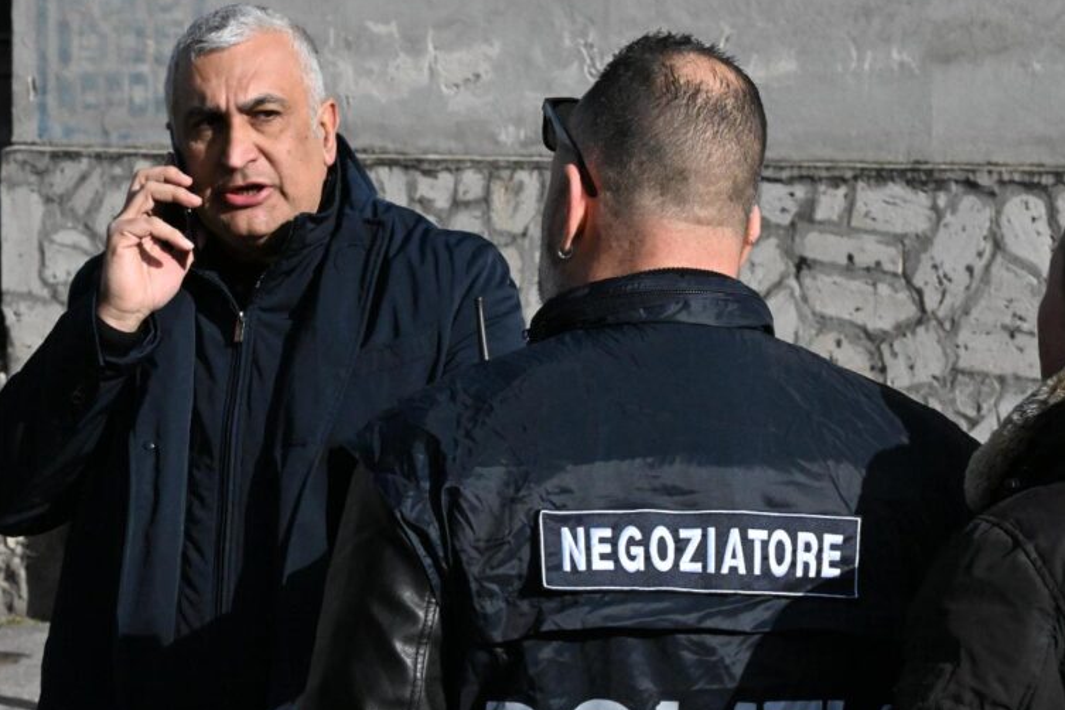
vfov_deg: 10.1
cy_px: 441
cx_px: 492
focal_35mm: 136
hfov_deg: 15.1
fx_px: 4023
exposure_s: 1/6400
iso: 10000
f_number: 20
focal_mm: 100
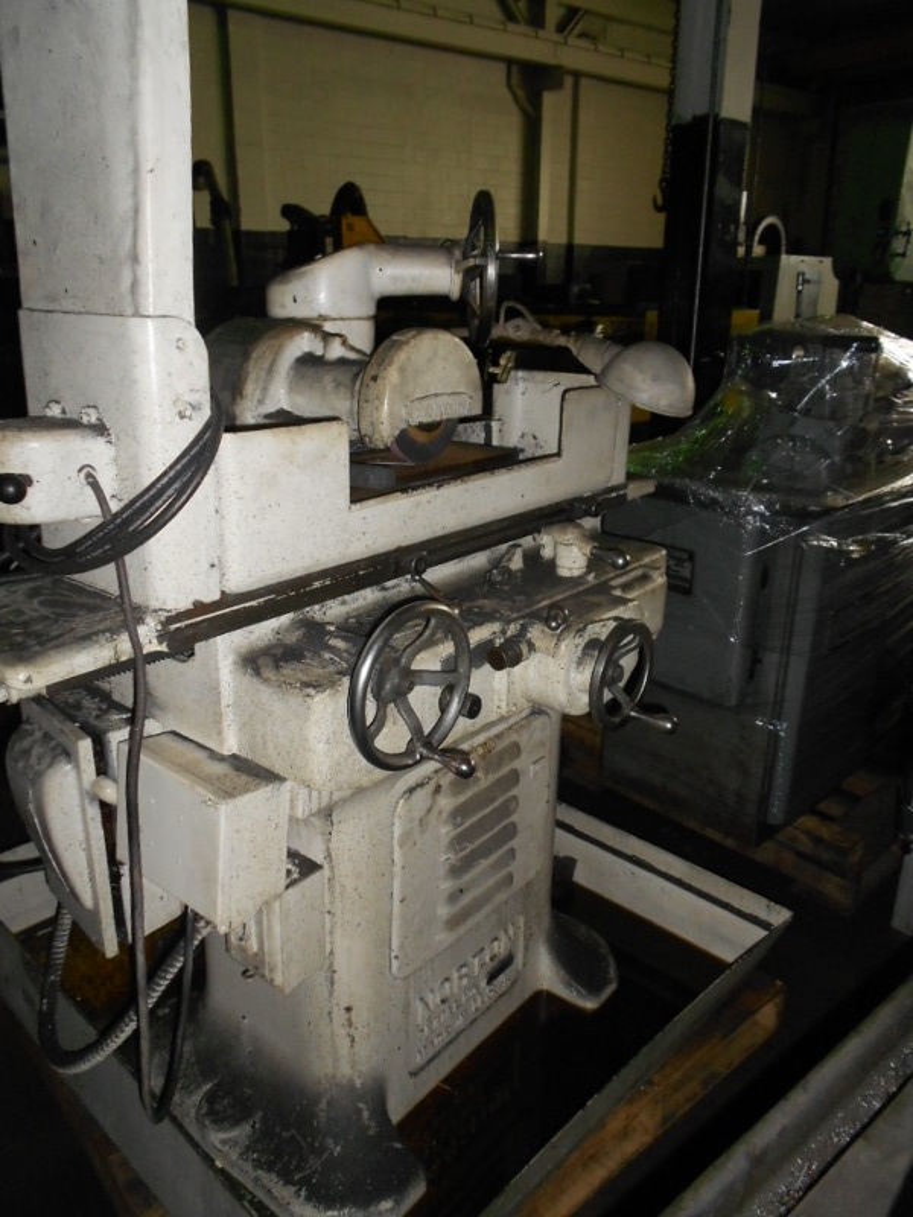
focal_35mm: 26
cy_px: 608
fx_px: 914
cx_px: 456
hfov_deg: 53.1
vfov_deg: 67.3
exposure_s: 1/25
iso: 200
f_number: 3.2
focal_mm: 4.6
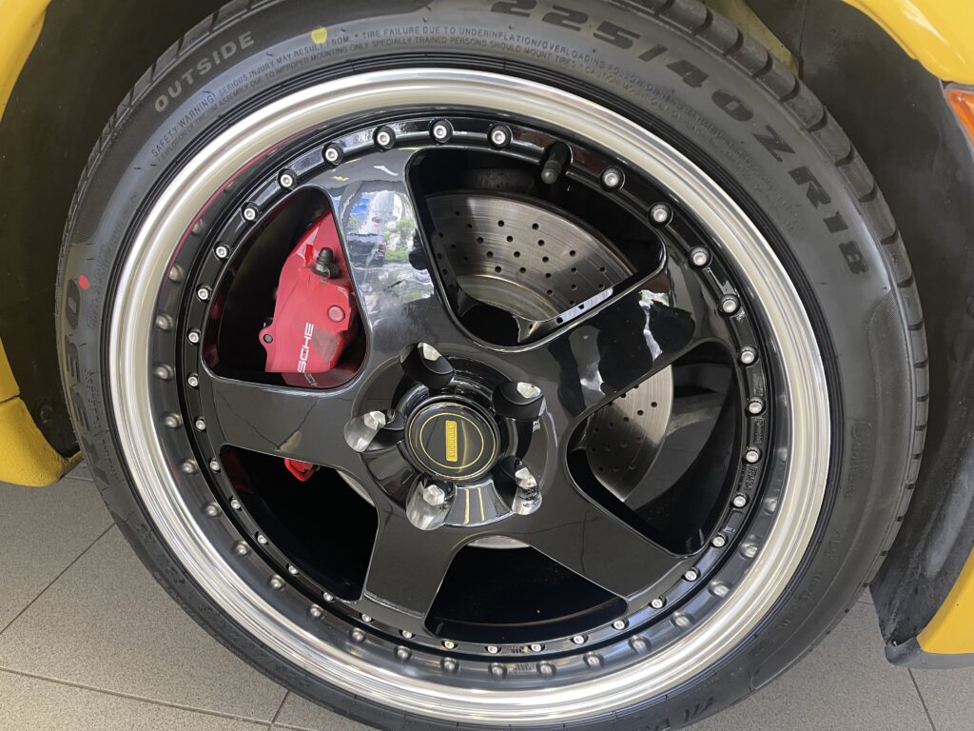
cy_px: 366
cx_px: 487
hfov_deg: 69.4
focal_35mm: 25
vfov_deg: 54.9
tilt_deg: -23.8
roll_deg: -4.7
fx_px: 703
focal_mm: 5.1
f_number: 1.6
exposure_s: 1/50
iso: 320
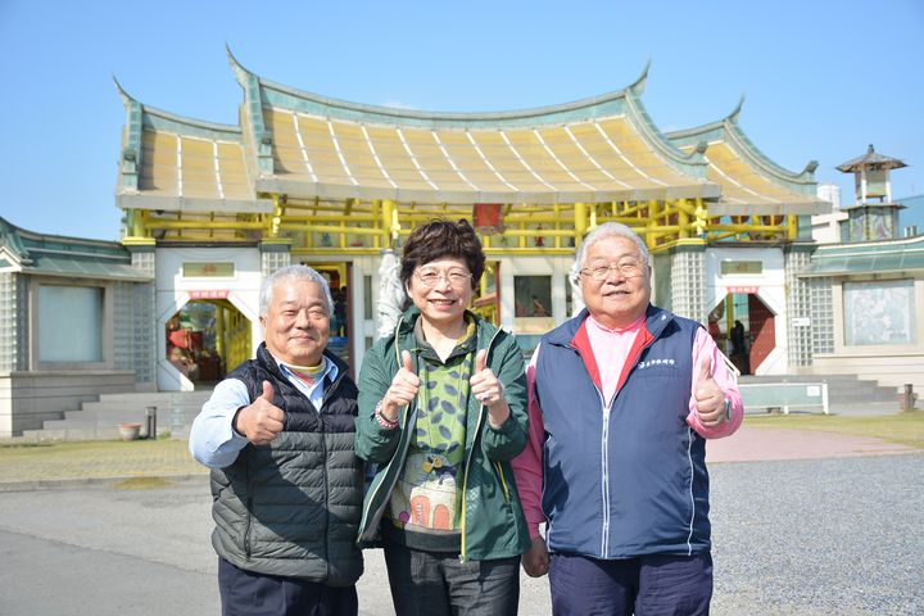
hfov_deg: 41.1
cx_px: 462
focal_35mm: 48
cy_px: 308
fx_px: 1232
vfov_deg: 28.1
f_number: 4
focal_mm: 32
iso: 100
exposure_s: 1/500
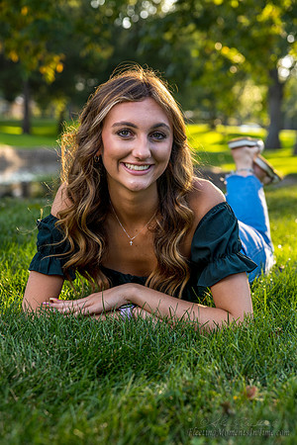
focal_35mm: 70
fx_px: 866
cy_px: 222
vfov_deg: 28.8
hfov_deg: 19.5
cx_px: 148
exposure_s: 1/160
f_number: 4.5
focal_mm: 70
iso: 200
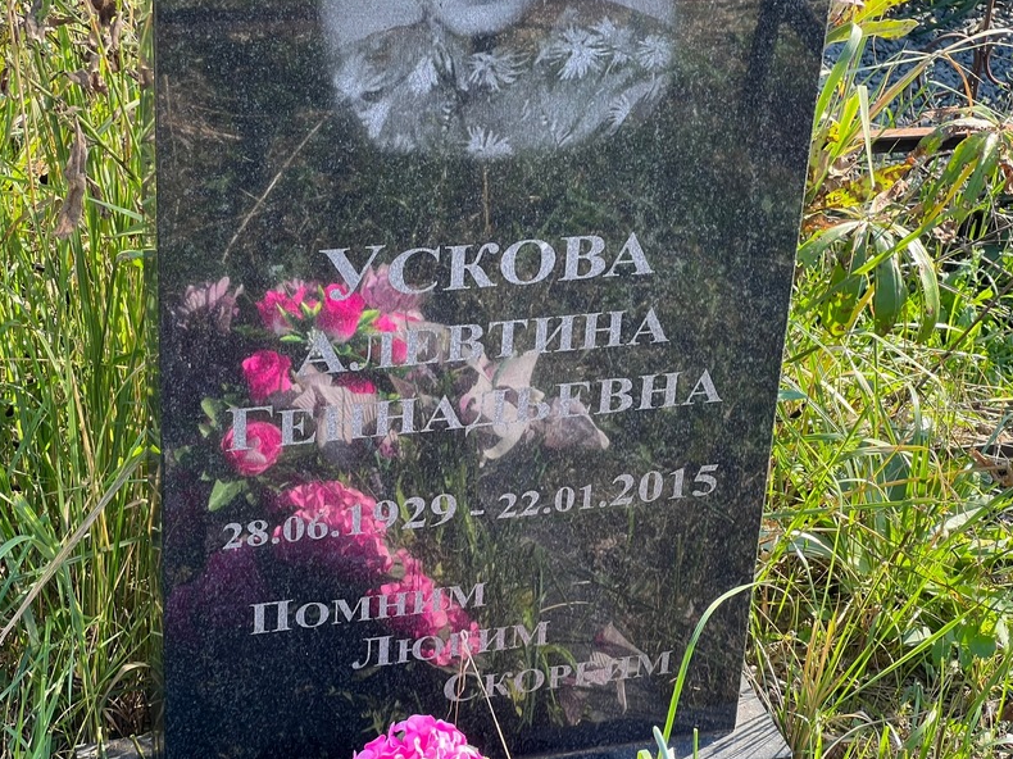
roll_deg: -2.7
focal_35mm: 78
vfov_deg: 18.9
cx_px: 503
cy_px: 378
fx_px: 2282
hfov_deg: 25.0
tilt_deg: -29.6
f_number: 2.8
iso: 40
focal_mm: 9
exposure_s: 1/99
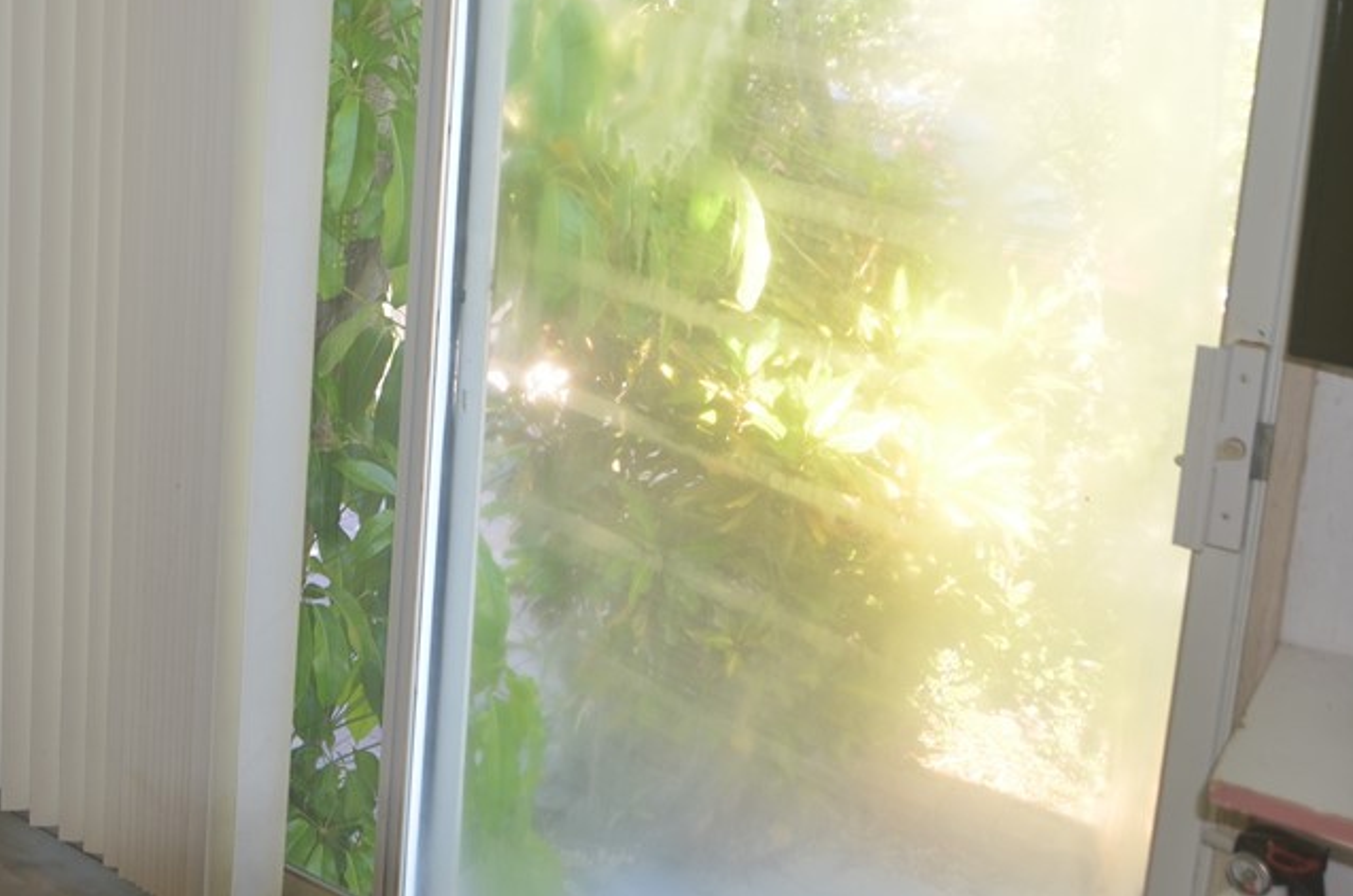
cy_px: 169
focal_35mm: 41
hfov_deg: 45.7
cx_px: 324
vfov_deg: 31.6
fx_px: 1538
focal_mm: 16
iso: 200
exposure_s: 1/160
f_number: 2.8
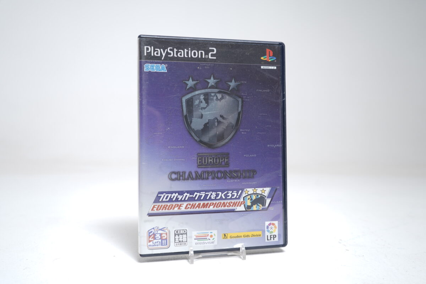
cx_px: 213
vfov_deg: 41.1
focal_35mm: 32
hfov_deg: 58.7
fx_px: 379
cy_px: 142
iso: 64
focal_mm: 32
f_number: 5
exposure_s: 1/4
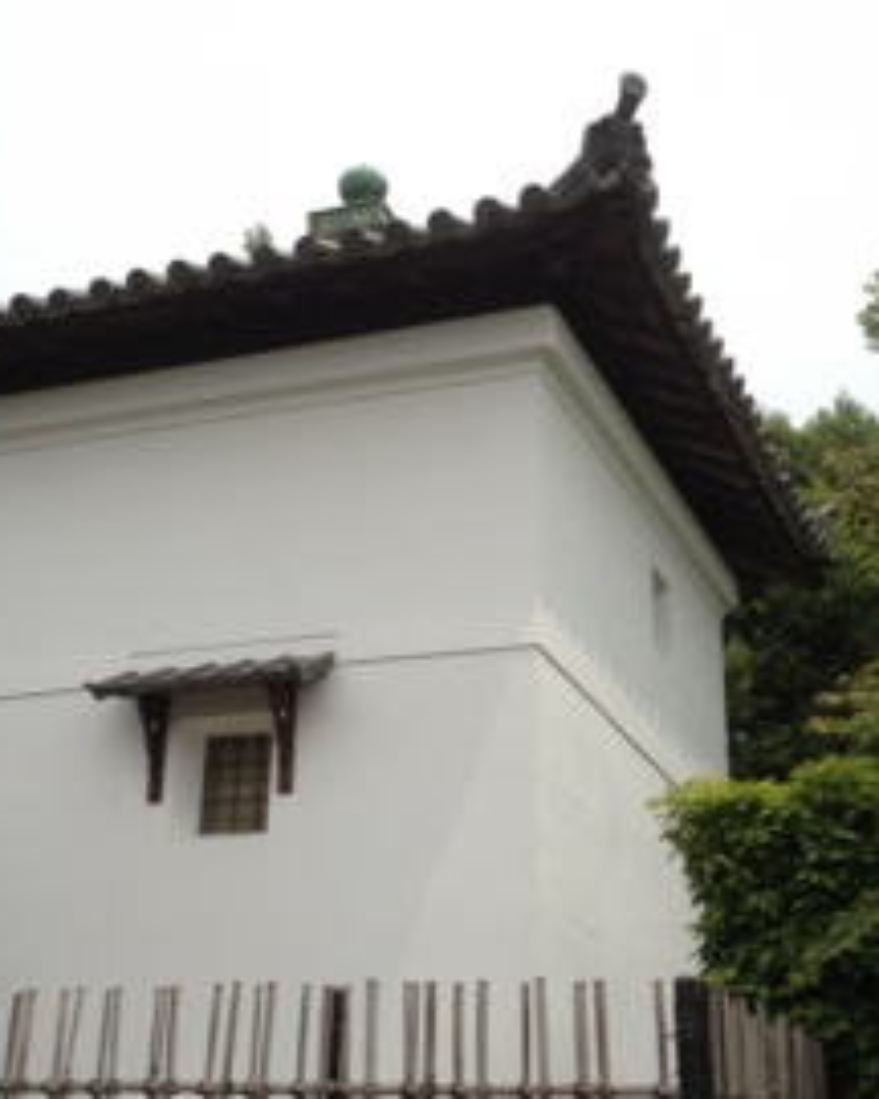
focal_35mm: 57
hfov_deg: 26.6
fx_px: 1854
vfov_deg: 33.0
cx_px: 370
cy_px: 525
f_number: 2.4
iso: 64
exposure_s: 1/1727
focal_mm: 4.28
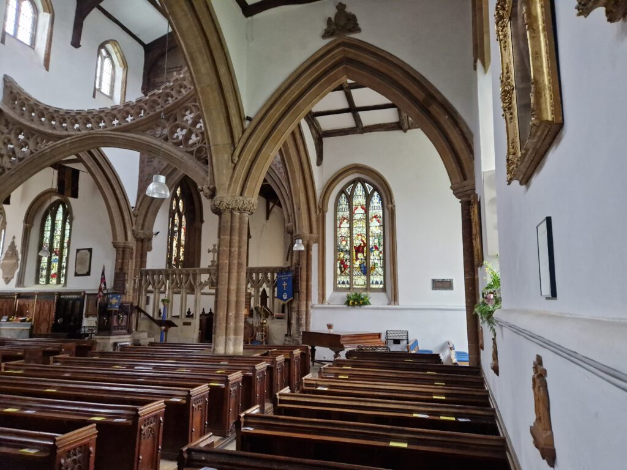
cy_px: 235
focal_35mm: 23
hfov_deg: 73.9
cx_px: 314
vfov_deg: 58.9
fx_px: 417
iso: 500
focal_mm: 5.4
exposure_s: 1/100
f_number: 1.8
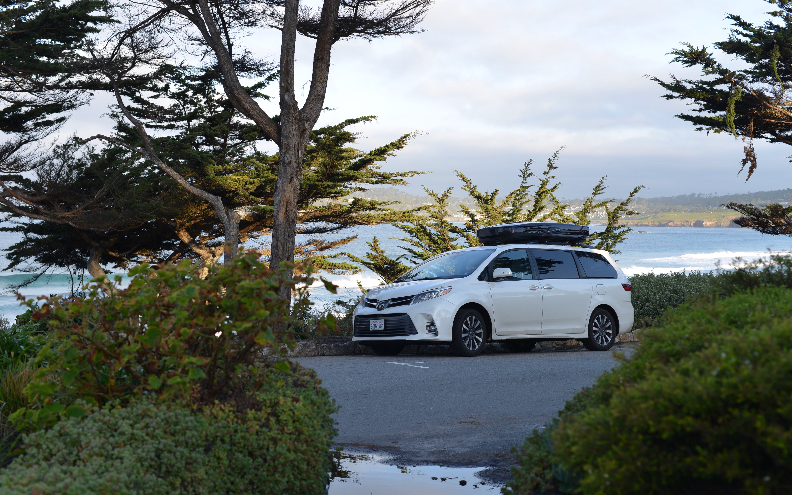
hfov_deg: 39.6
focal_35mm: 51
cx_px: 396
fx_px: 1101
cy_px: 255
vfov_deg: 25.3
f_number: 6.3
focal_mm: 50
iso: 100
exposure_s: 1/125
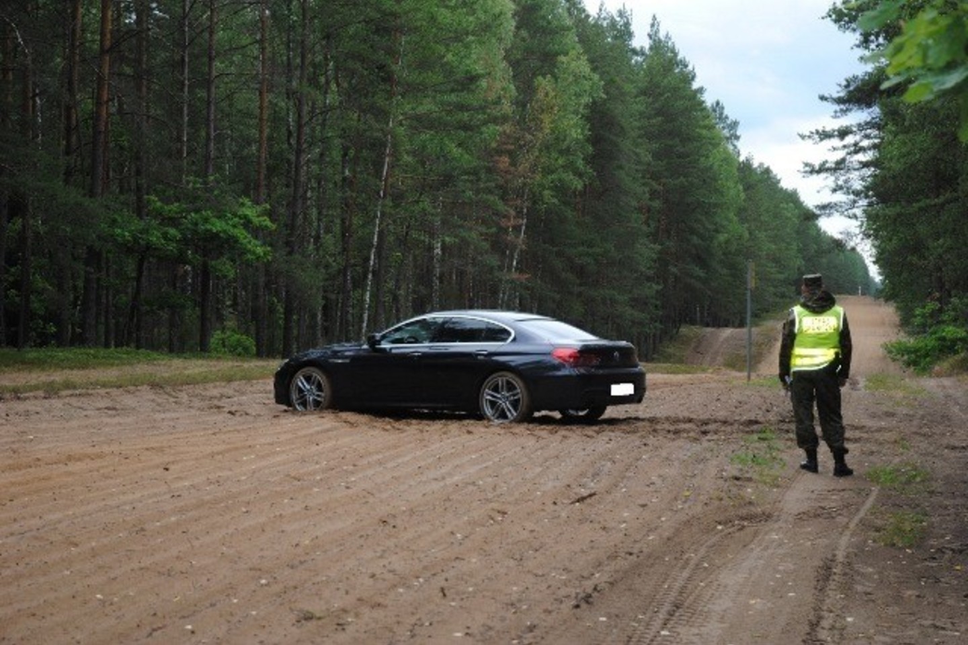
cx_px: 484
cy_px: 322
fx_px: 1936
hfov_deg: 28.1
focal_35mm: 72
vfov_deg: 18.9
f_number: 4.5
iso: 100
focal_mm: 48
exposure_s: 1/125
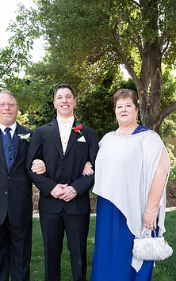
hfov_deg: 40.5
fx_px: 238
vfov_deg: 60.4
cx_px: 75
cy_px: 177
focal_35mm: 31
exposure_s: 1/160
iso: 400
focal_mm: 24
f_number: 9
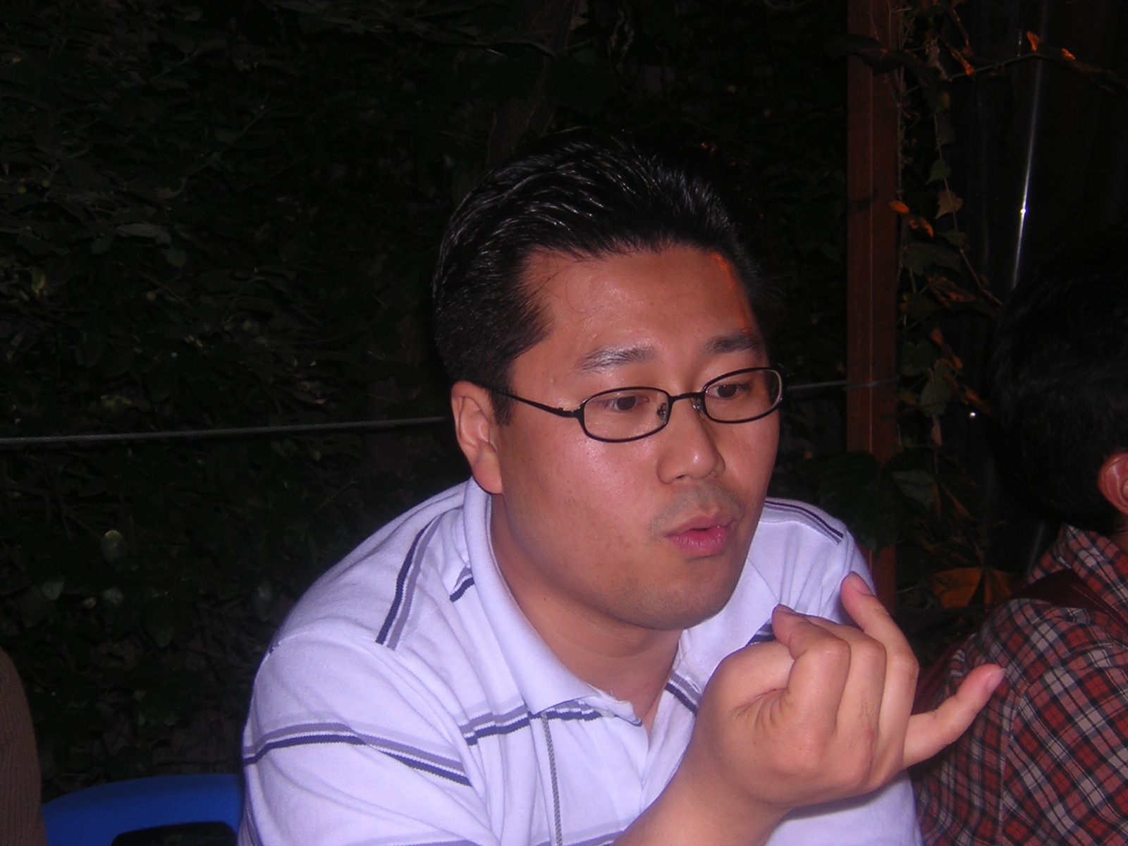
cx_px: 564
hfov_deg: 29.4
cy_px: 423
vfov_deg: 22.3
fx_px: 2151
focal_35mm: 66
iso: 100
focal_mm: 8.6
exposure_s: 1/60.1
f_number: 3.5
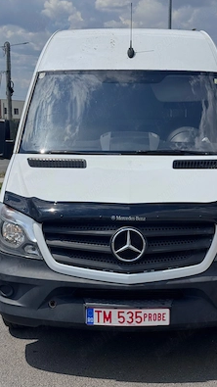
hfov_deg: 22.6
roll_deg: -1.2
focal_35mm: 53
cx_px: 129
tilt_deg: -7.0
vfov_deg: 39.2
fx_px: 542
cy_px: 193
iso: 64
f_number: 1.78
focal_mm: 6.76
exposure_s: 1/12500
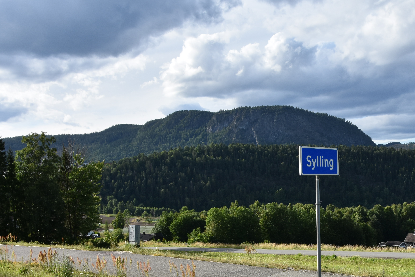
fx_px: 530
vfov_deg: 28.7
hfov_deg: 41.1
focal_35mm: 46
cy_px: 215
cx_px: 326
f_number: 8
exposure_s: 1/500
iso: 220
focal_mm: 18
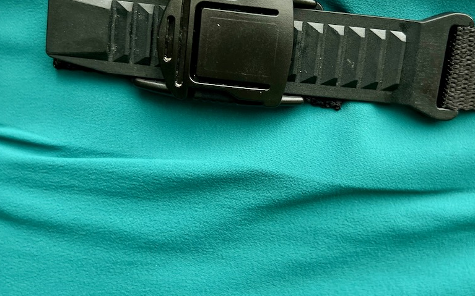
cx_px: 251
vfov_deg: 27.9
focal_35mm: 46
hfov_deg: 43.5
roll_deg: +2.5
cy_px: 117
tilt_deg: -16.2
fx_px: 595
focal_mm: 5.7
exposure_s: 1/121
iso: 100
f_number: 1.5
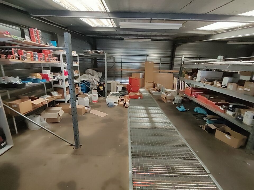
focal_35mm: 13
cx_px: 127
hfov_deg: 106.2
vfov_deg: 89.9
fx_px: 95
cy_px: 95
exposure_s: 1/25
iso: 288
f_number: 2.2
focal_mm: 1.66
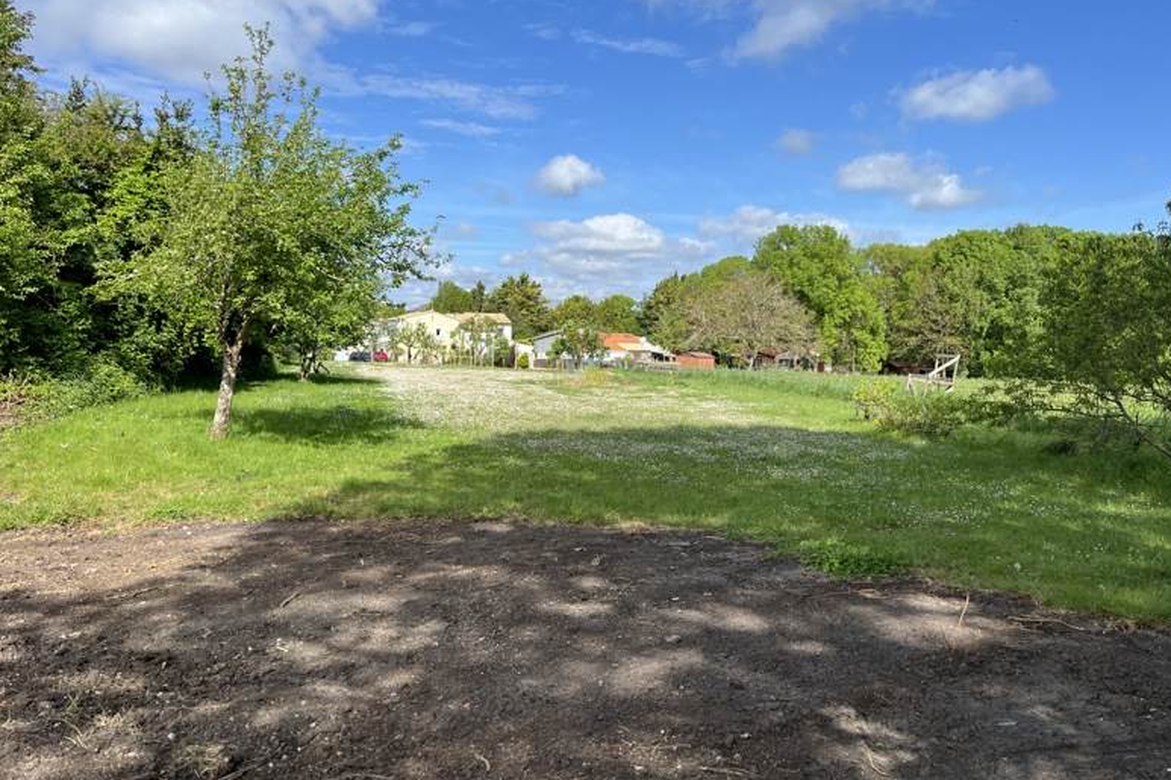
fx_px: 911
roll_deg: -0.2
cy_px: 389
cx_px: 582
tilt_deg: -2.6
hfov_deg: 65.5
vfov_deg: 46.4
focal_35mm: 28
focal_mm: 5.1
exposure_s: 1/3215
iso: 50
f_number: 1.6
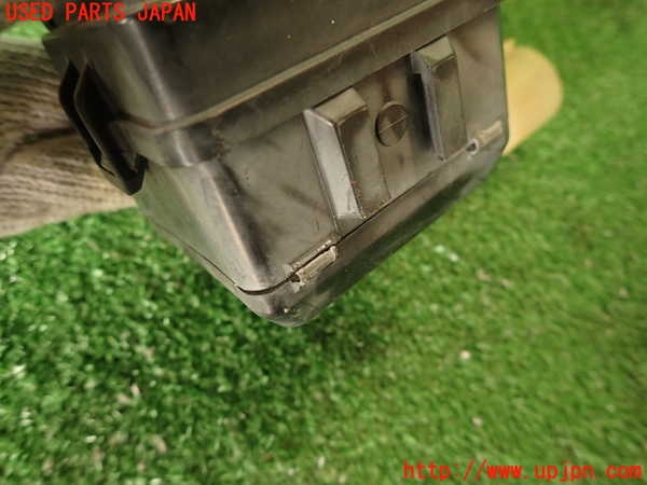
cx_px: 324
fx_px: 467
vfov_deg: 54.9
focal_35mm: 25
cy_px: 242
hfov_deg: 69.4
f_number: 2
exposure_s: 1/40
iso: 200
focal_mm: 4.5
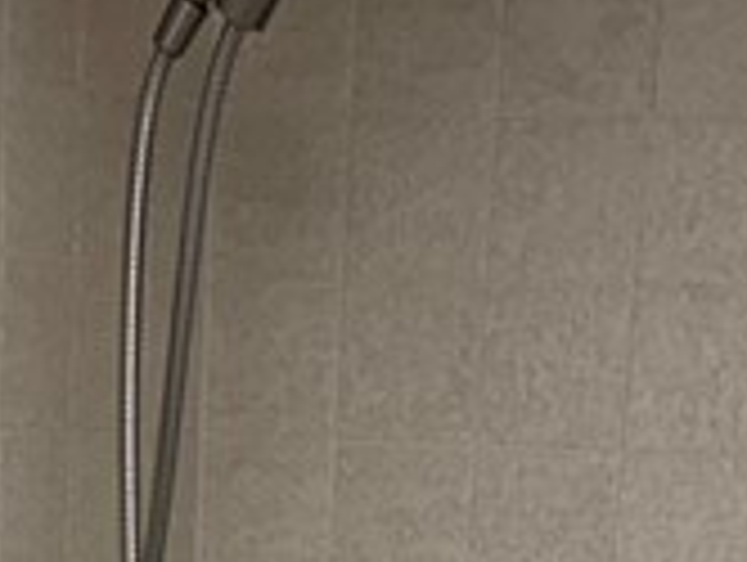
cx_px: 166
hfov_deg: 13.3
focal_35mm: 148
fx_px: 3198
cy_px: 1470
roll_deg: -2.7
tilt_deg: -17.8
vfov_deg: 8.8
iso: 125
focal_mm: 6.76
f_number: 1.78
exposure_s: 1/120
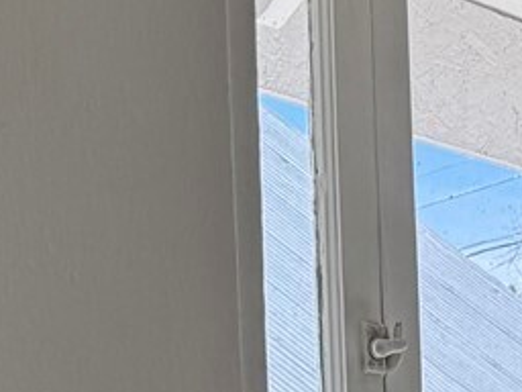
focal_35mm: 150
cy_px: 815
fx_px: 2262
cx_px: 703
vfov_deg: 9.2
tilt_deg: -5.7
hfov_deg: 12.7
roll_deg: +1.4
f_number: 1.78
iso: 80
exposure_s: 1/535
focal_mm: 6.76
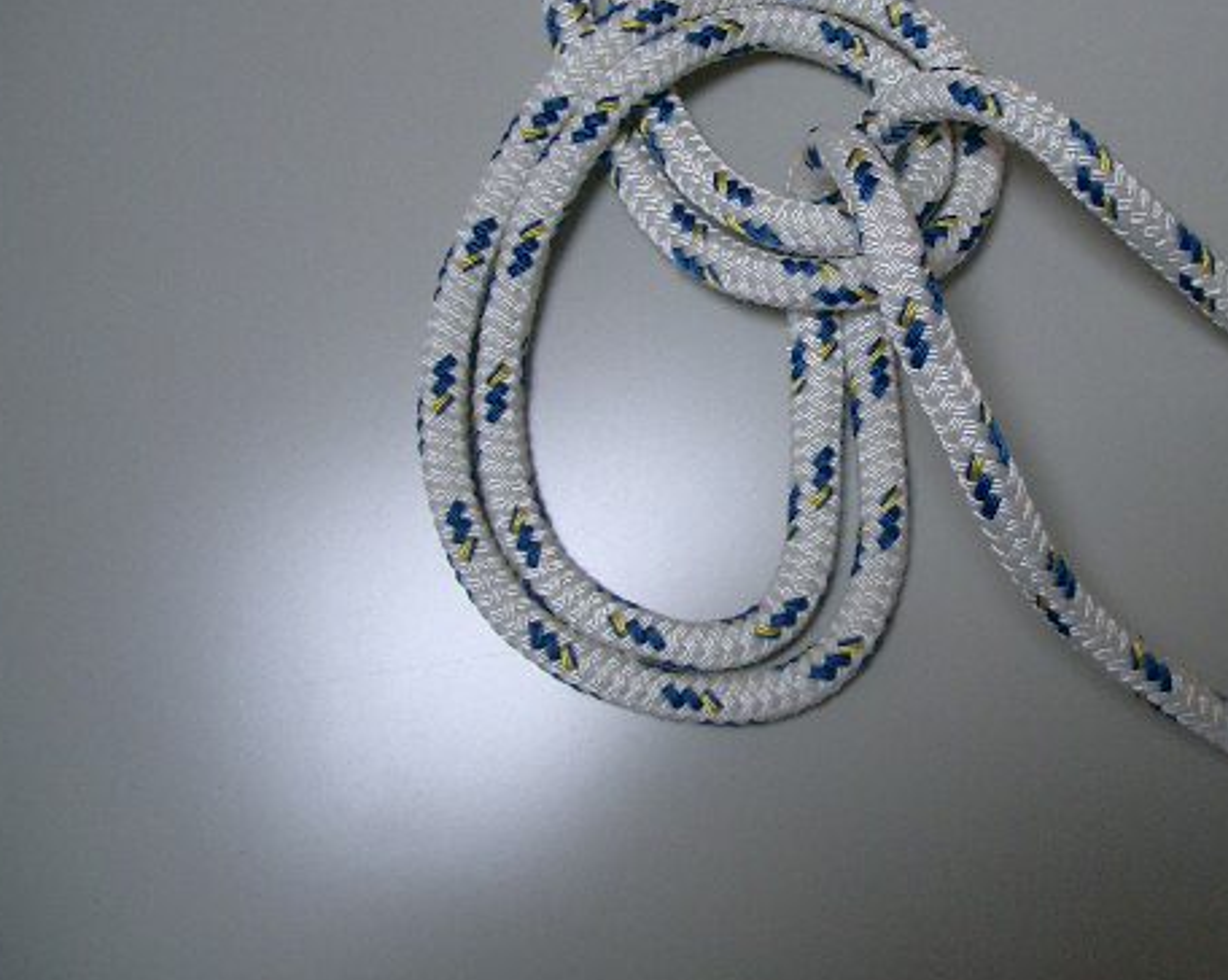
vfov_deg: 31.3
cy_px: 377
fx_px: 1743
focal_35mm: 48
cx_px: 821
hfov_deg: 38.4
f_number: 2.6
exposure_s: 1/60
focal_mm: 5.8
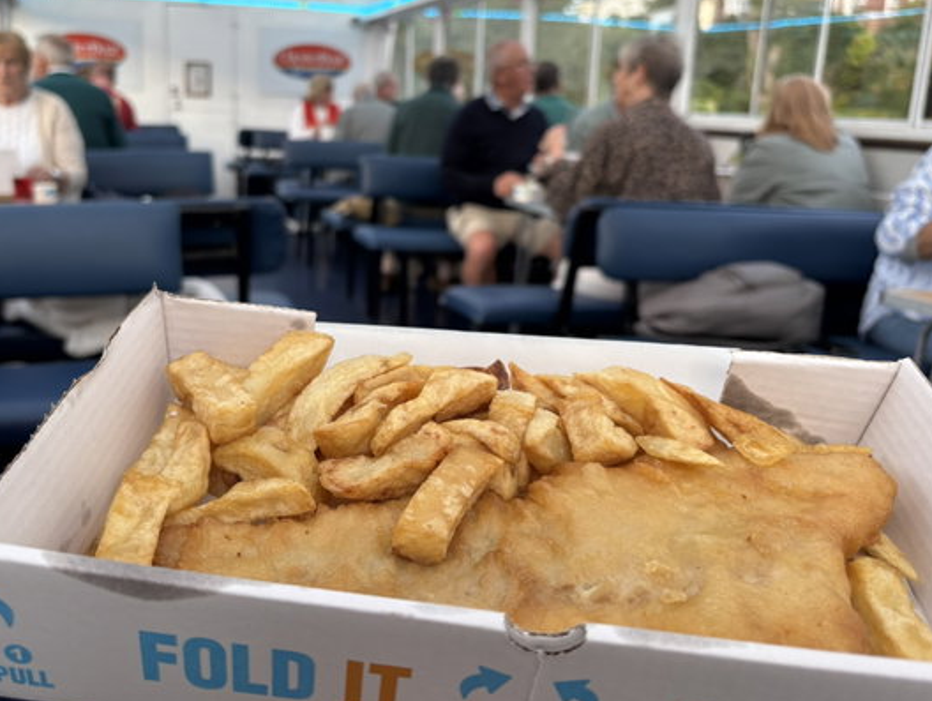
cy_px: 305
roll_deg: -3.0
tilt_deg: -11.7
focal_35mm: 32
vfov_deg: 44.1
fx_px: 862
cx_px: 387
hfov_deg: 56.5
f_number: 1.6
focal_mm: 5.96
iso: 32
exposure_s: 1/126
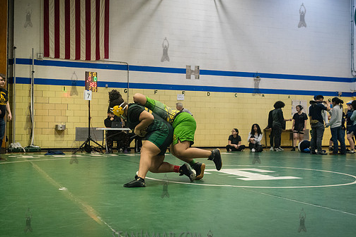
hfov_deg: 45.3
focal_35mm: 43
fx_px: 425
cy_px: 117
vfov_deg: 31.2
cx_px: 157
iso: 6400
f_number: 4
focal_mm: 35
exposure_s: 1/400
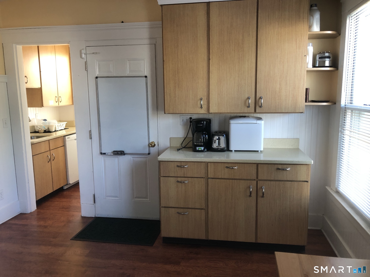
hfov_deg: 63.4
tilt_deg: -9.3
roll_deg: +0.5
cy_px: 138
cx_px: 185
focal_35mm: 28
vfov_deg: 49.7
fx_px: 299
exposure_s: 1/15
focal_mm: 3.99
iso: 40
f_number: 1.8
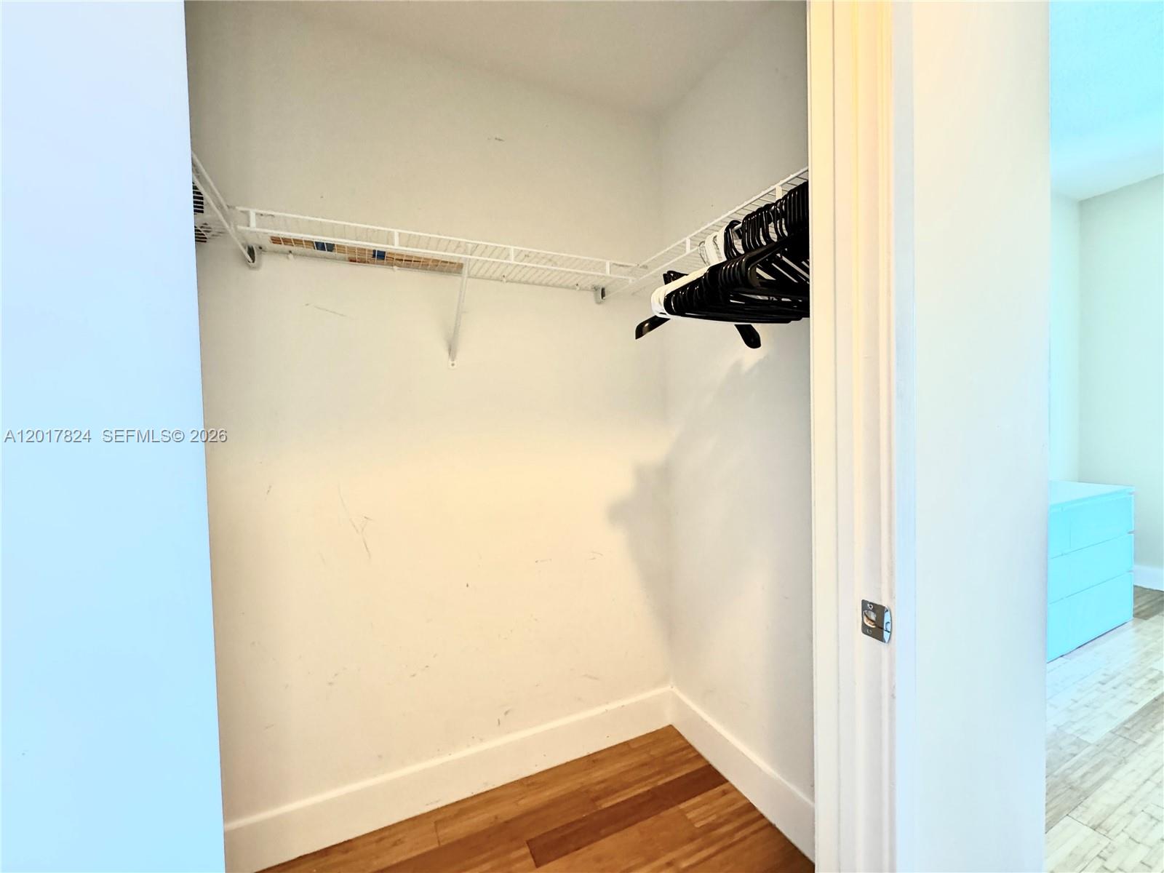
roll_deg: +1.5
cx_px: 582
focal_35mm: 14
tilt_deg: -2.6
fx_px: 471
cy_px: 436
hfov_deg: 102.1
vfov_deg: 85.7
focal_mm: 2.22
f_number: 2.2
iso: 320
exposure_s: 1/120
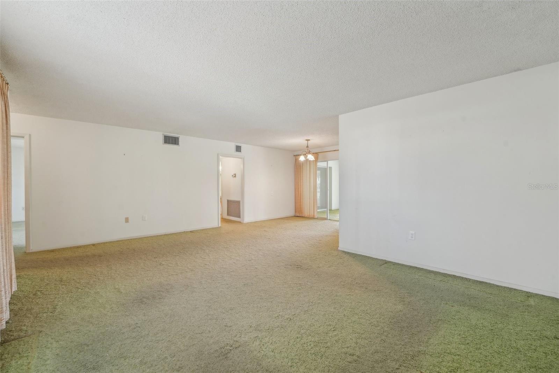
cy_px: 186
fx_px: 230
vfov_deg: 78.1
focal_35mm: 15
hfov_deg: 101.2
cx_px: 280
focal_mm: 14.8
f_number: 8
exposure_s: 1/4
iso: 200
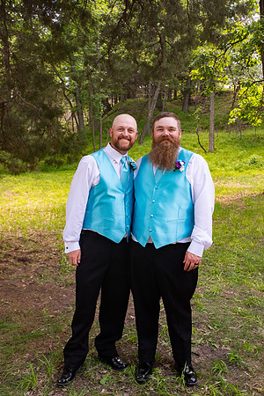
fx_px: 396
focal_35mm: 36
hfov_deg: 36.9
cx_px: 132
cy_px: 198
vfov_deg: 53.1
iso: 250
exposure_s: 1/125
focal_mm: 36
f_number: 5
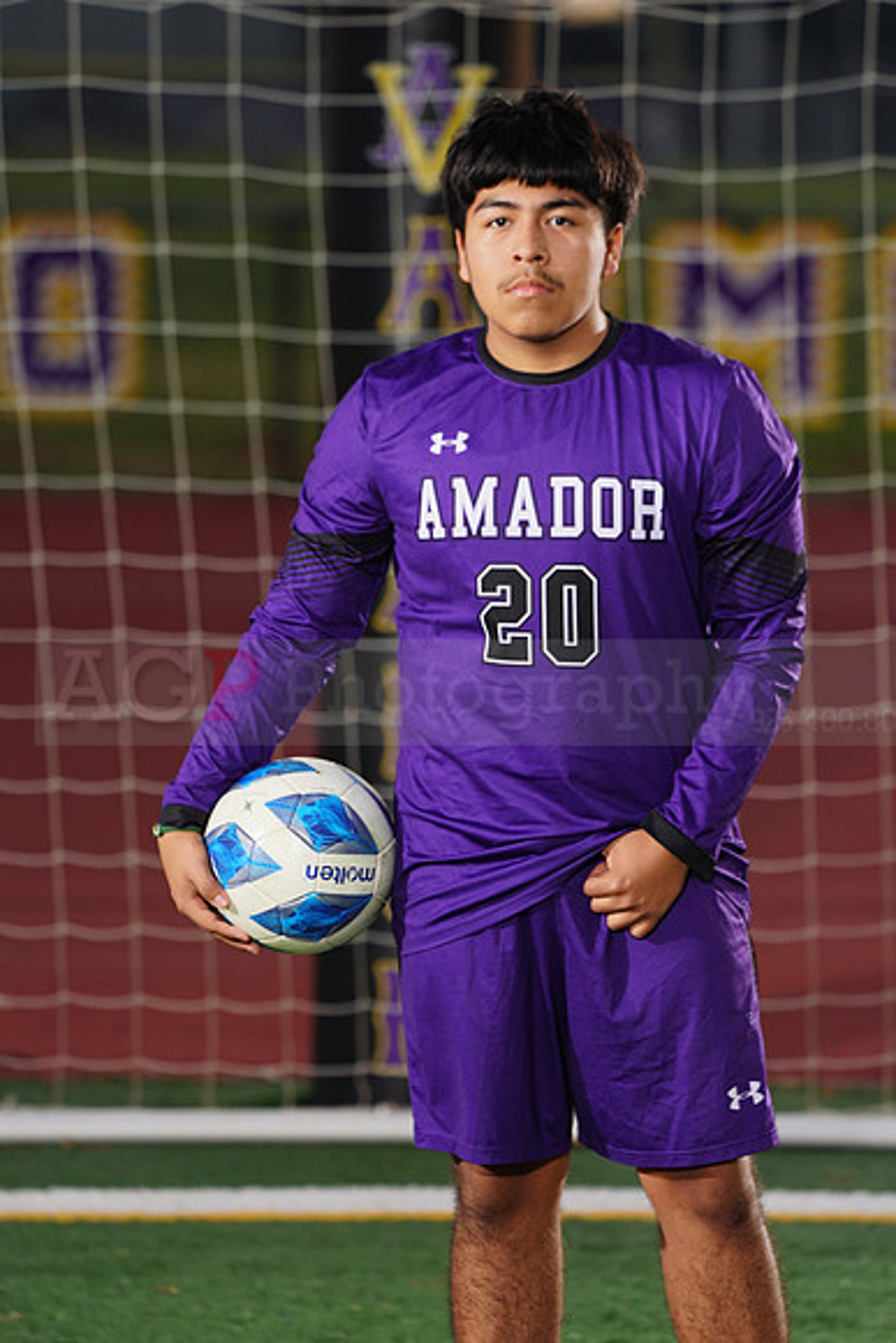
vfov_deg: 6.1
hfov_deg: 4.1
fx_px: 12536
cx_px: 448
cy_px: 672
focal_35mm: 336
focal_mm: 336
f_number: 7.1
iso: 200
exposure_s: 1/200
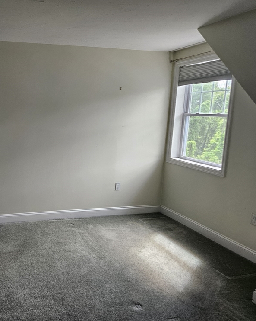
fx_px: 294
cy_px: 163
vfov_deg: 57.2
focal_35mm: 31
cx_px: 50
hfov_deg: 44.7
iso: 160
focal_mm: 5.4
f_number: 1.8
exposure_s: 1/207
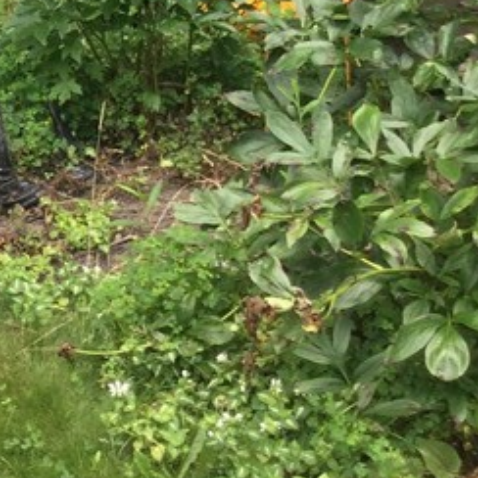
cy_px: -151
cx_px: -200
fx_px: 1797
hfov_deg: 14.3
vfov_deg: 14.5
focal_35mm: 115
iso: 32
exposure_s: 1/120
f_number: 2.4
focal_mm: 3.3
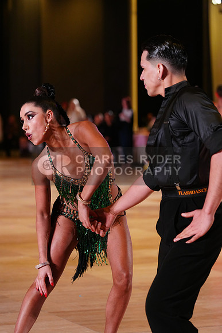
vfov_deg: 16.1
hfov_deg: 10.8
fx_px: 1174
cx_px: 111
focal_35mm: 127
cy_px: 166
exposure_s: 1/400
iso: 2500
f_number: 4
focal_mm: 127
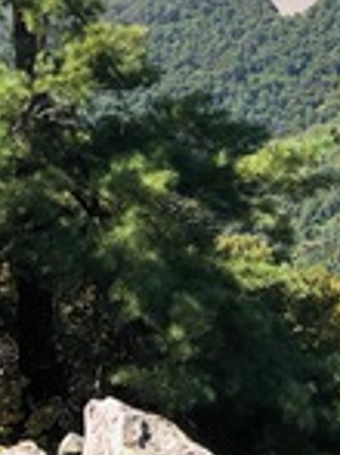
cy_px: -130
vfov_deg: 18.5
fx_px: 1298
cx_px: 411
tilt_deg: +0.9
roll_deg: -3.2
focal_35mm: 99
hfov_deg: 14.4
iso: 20
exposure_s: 1/1350
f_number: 1.8
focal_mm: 3.99
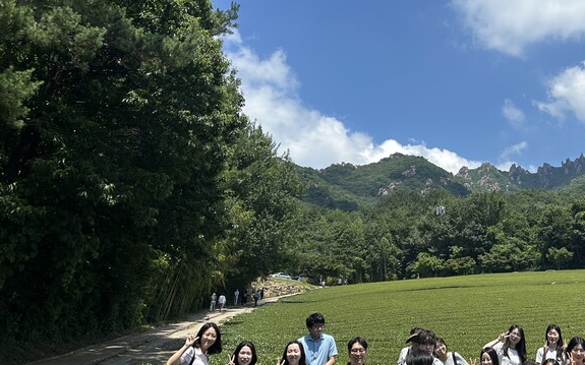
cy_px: 117
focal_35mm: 46
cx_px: 436
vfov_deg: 27.8
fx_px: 733
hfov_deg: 42.2
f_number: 1.5
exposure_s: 1/5319
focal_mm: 5.7
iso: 50
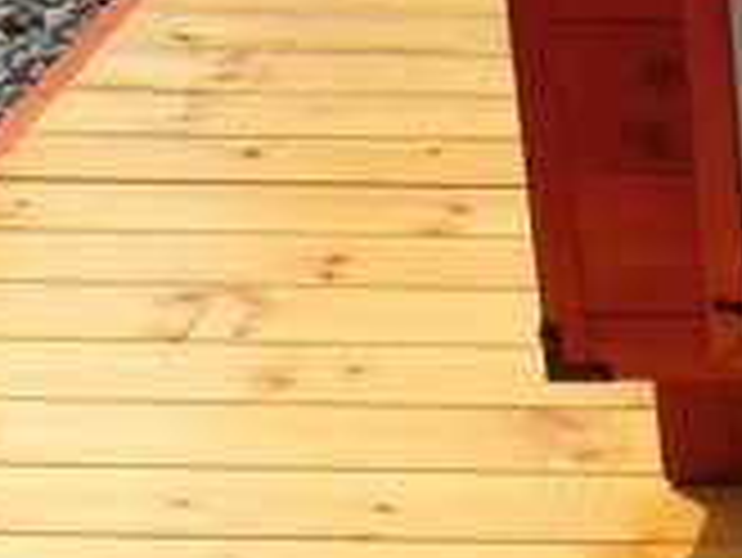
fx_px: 3325
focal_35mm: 155
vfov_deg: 9.5
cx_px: 1412
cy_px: 518
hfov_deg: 11.6
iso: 80
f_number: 7
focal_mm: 4.5
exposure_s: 1/250
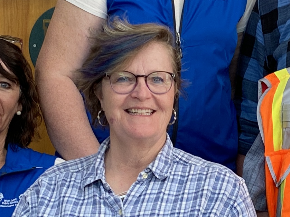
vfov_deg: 11.8
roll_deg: -0.9
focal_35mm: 125
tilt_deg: -2.8
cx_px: 246
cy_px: 191
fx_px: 1047
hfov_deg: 15.6
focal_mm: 4.25
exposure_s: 1/121
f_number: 1.8
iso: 100
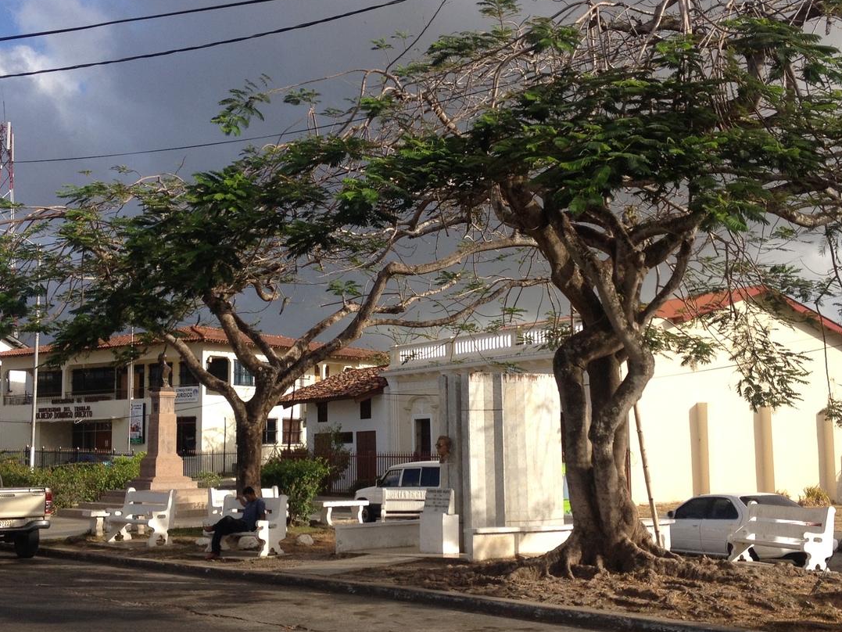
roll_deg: +1.6
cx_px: 424
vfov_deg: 28.0
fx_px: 1265
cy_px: 307
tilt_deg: +3.8
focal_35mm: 52
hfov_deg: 36.8
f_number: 2.4
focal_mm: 4.28
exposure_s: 1/1346
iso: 50
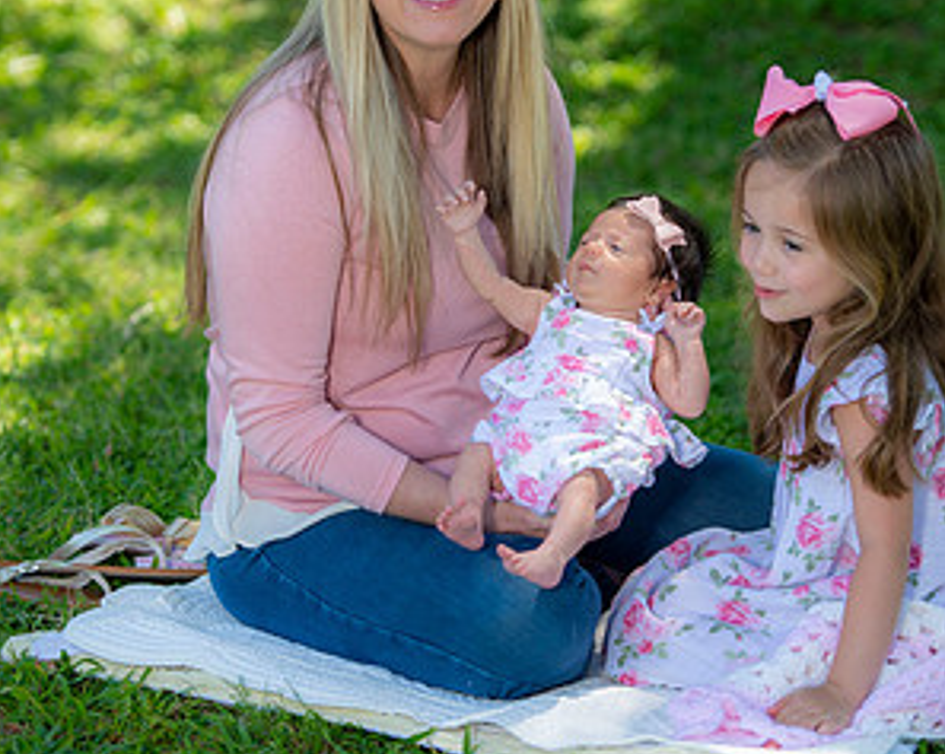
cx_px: 472
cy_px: 255
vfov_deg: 9.3
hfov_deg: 11.7
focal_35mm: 165
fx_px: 4610
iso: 100
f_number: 2.8
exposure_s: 1/250
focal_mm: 116
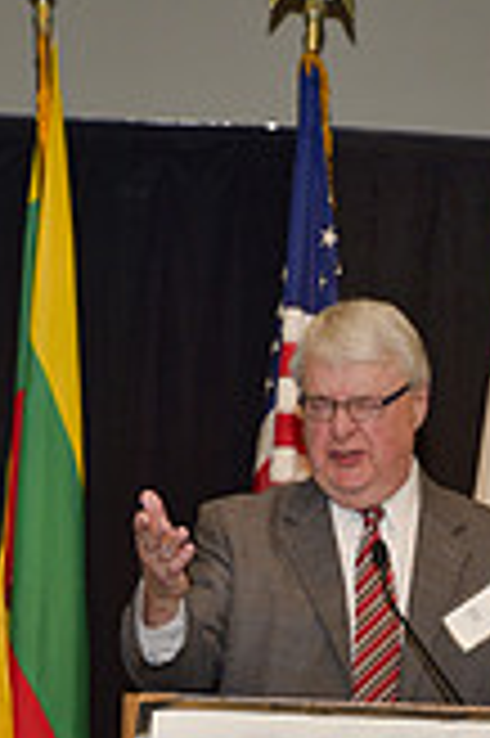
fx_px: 2803
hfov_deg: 10.0
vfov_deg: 14.4
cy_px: 958
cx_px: 333
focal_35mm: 137
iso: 200
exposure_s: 1/60
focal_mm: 50
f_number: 5
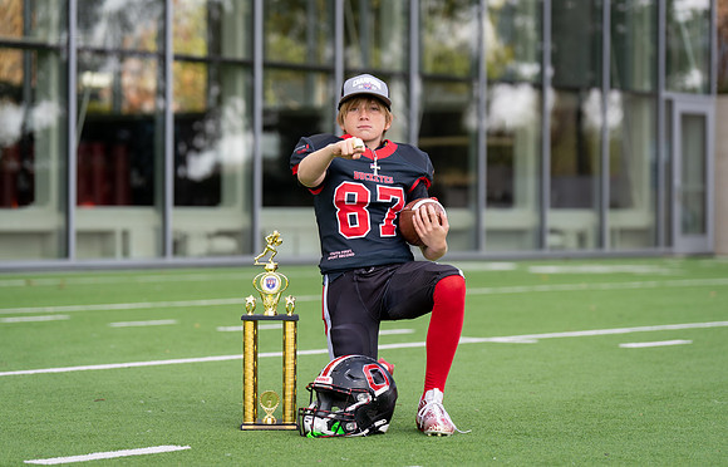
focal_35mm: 121
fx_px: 2420
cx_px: 378
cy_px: 229
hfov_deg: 17.1
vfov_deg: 11.0
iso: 100
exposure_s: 1/400
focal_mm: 108
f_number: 2.8
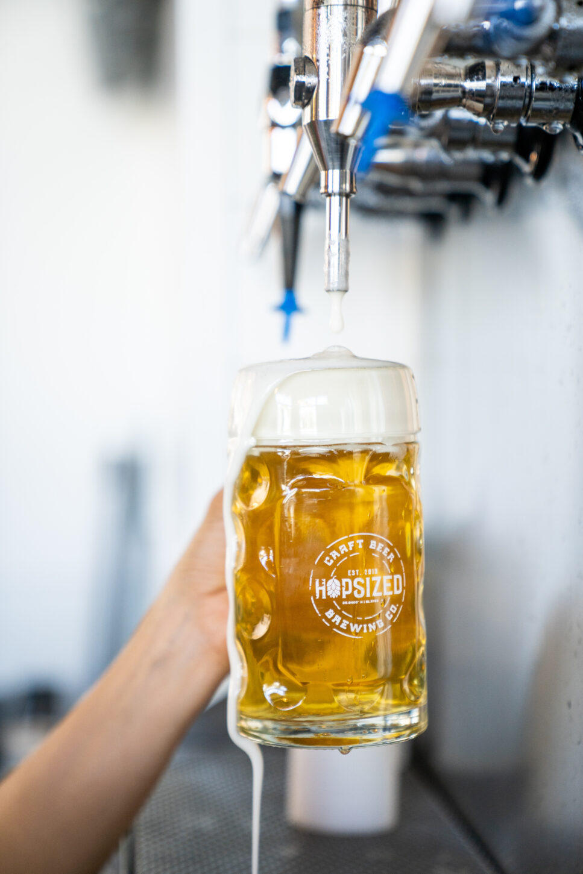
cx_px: 292
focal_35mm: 70
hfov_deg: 19.5
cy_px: 437
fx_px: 1700
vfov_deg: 28.8
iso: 500
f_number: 2.8
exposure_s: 1/125
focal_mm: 70
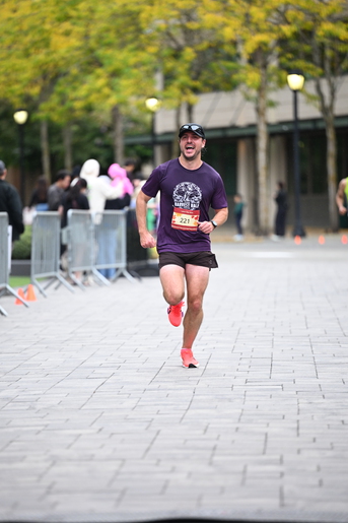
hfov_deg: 7.3
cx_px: 170
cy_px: 276
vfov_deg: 11.0
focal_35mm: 187
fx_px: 2713
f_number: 2.8
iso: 1250
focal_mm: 175
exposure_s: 1/1600
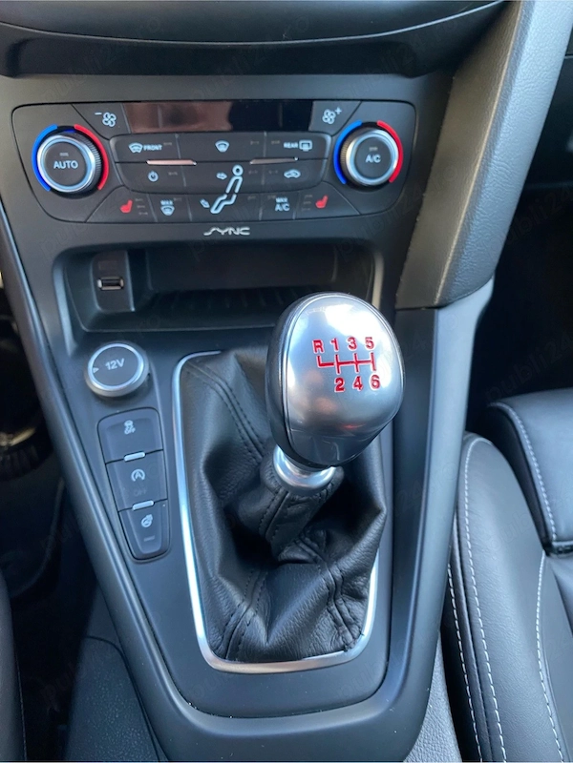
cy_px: 382
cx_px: 286
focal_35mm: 26
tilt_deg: -46.5
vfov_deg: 67.3
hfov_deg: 53.1
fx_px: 574
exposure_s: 1/60
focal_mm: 4.25
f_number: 1.8
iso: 160
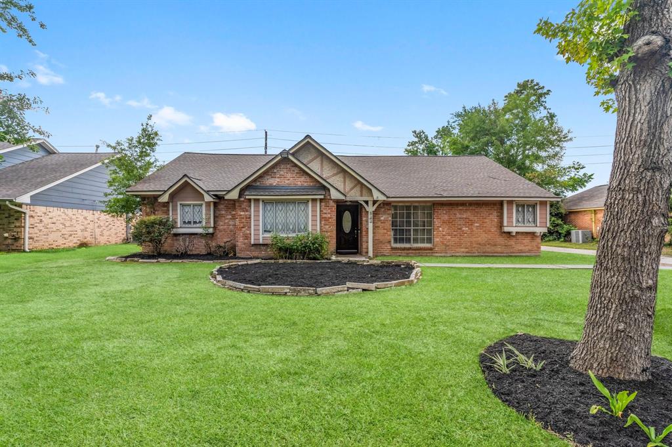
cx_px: 336
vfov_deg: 70.4
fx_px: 317
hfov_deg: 93.3
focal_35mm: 17
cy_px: 224
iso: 1000
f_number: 9
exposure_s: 1/125
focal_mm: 17
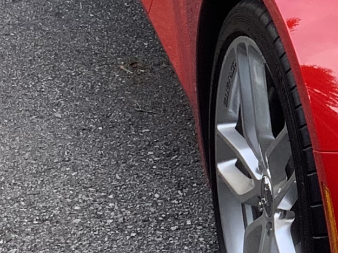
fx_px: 1826
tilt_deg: -15.9
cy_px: 25
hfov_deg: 10.1
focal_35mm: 187
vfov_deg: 7.9
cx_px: 569
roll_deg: +0.6
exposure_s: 1/122
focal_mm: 3
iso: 25
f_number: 1.8
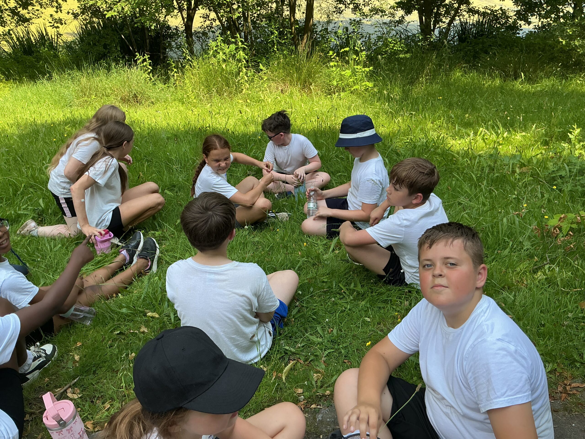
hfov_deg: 61.7
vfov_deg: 48.2
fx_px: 490
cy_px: 220
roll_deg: +4.3
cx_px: 292
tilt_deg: -34.4
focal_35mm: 29
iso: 25
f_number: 1.8
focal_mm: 3
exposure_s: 1/358
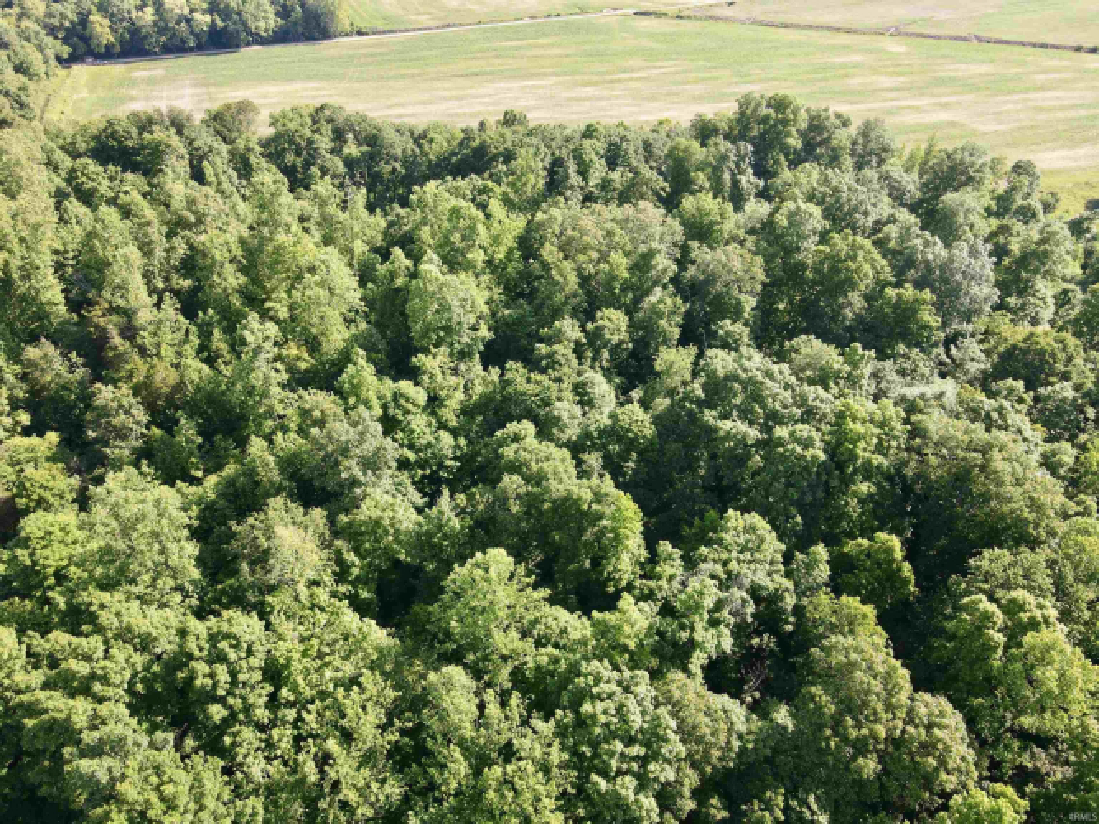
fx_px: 762
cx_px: 550
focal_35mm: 24
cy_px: 412
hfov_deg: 71.6
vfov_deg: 56.8
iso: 110
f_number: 2.8
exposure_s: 1/160
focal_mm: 4.5
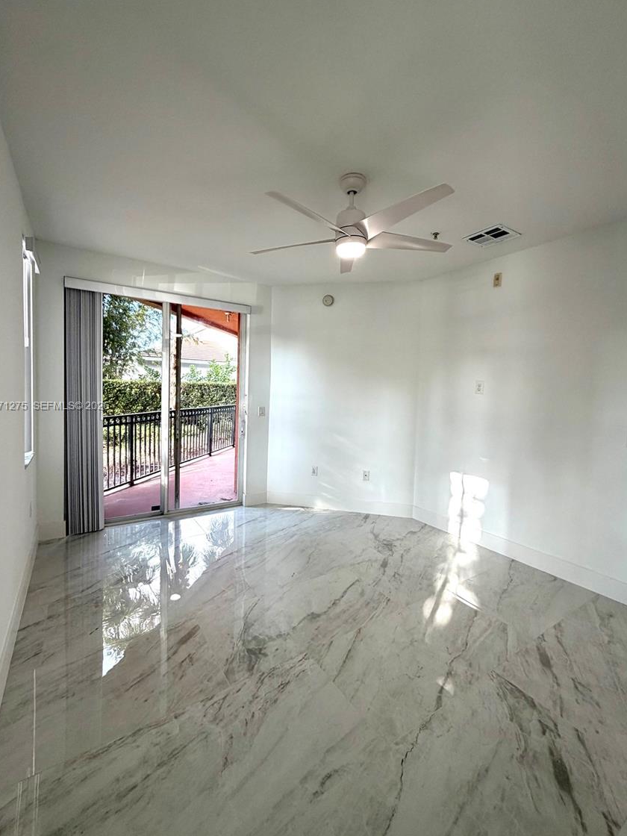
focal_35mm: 15
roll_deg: -1.5
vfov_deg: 98.1
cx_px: 307
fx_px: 362
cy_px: 407
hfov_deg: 81.7
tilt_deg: -1.8
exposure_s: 1/120
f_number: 2.2
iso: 100
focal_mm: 2.22
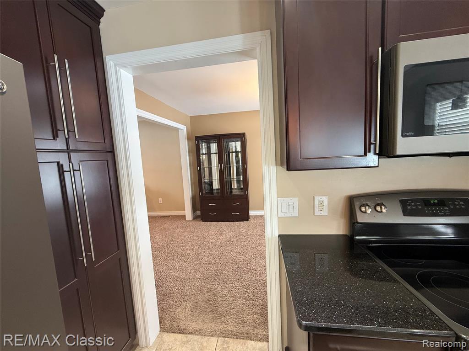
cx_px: 234
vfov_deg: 85.7
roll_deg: +3.7
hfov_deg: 102.1
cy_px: 176
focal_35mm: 14
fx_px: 190
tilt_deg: -5.4
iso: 160
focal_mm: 2.22
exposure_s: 1/60
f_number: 2.2
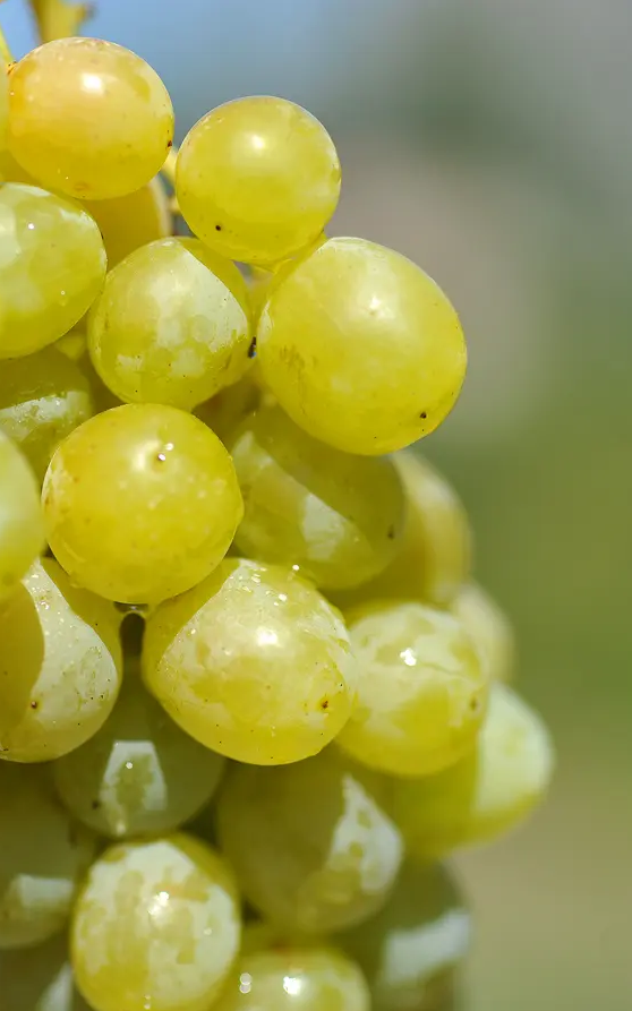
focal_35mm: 108
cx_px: 297
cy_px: 509
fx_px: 2977
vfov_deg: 19.3
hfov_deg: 12.1
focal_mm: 105
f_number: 5.6
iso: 250
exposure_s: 1/1600
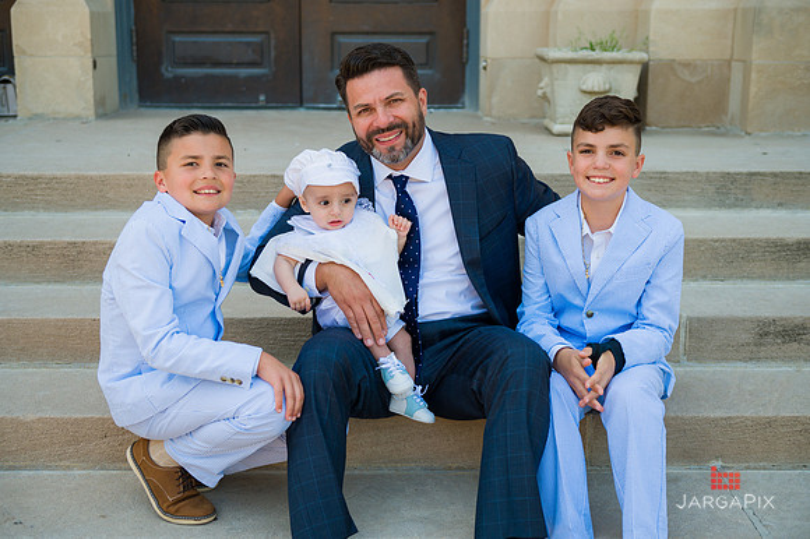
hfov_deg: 41.1
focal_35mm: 48
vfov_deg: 28.0
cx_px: 405
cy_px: 270
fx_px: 1079
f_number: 4
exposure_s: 1/500
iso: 200
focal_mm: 48
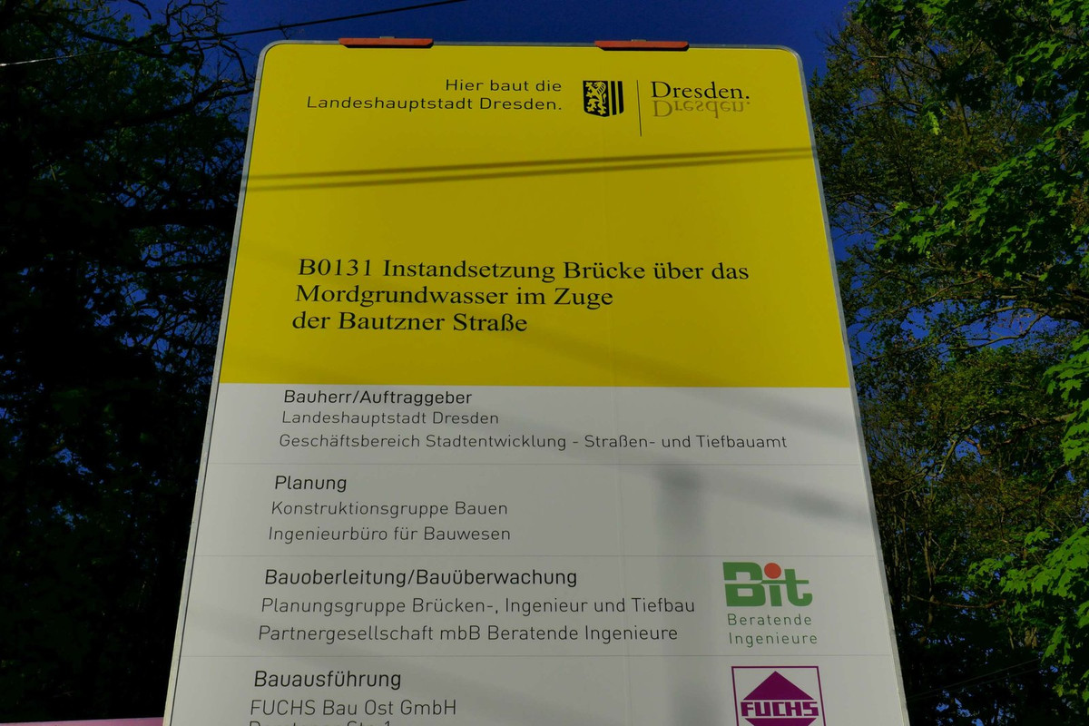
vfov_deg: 31.9
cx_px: 544
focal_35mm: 42
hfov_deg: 46.4
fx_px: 1270
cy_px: 363
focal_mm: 15.3
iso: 500
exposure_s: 1/2000
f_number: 8
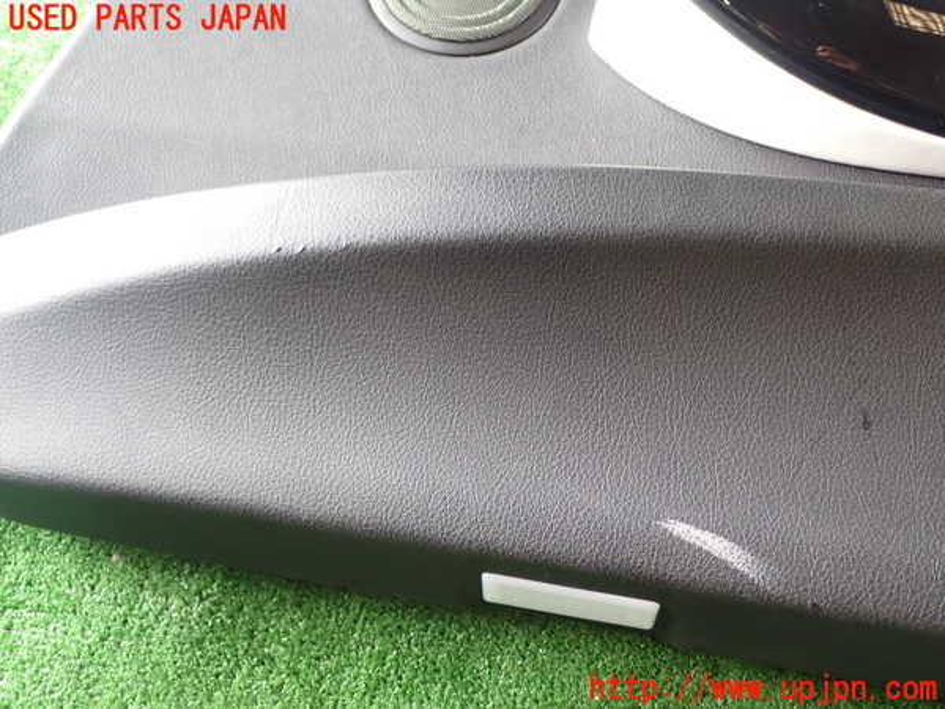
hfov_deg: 51.4
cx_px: 472
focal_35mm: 36
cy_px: 354
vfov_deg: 39.7
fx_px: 983
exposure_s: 1/40
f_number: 2.5
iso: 320
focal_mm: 6.37
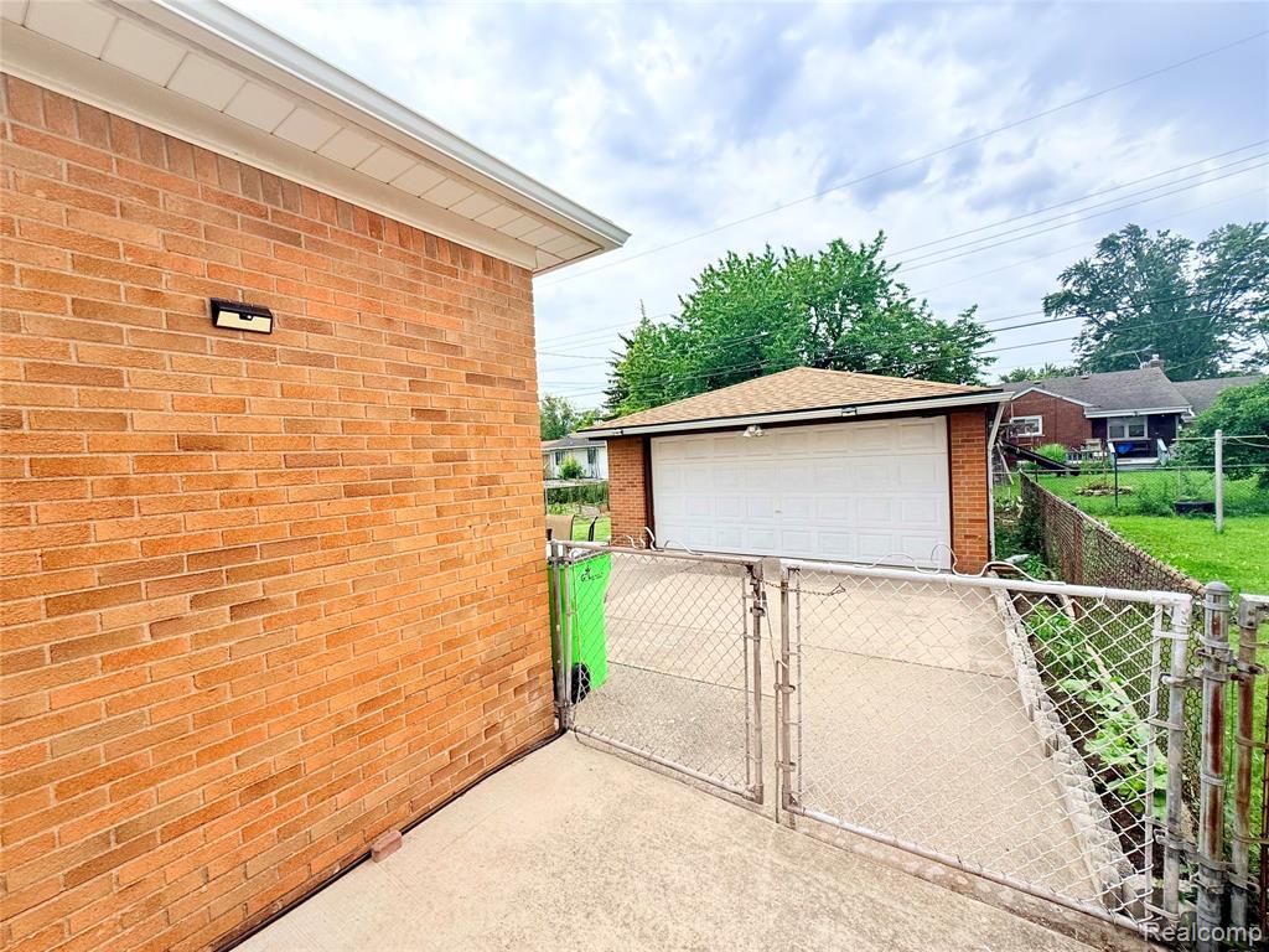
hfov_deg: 102.1
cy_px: 476
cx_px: 634
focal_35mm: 14
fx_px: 513
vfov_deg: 85.7
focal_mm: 2.22
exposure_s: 1/258
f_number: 2.2
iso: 64
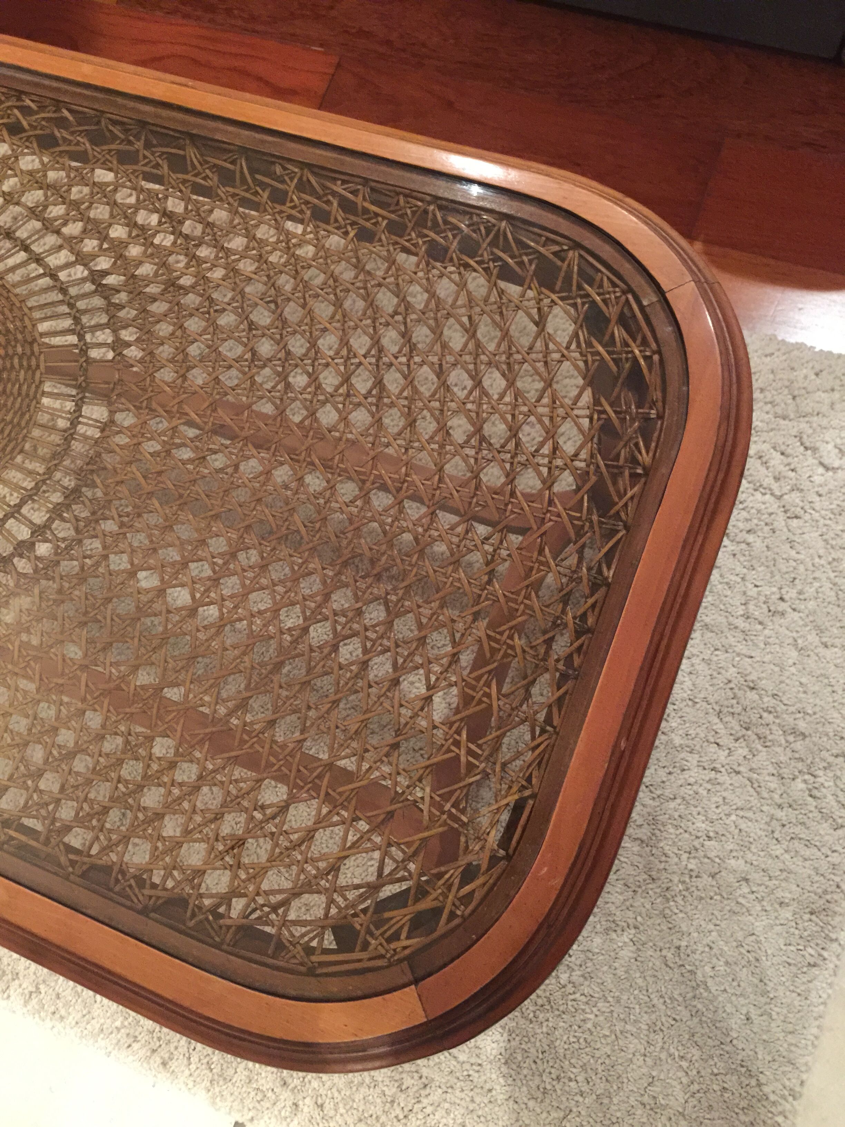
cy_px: 564
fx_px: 944
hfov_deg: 48.2
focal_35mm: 29
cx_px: 422
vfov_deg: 61.7
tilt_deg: -72.5
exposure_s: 1/8
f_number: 2.2
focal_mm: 4.15
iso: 200
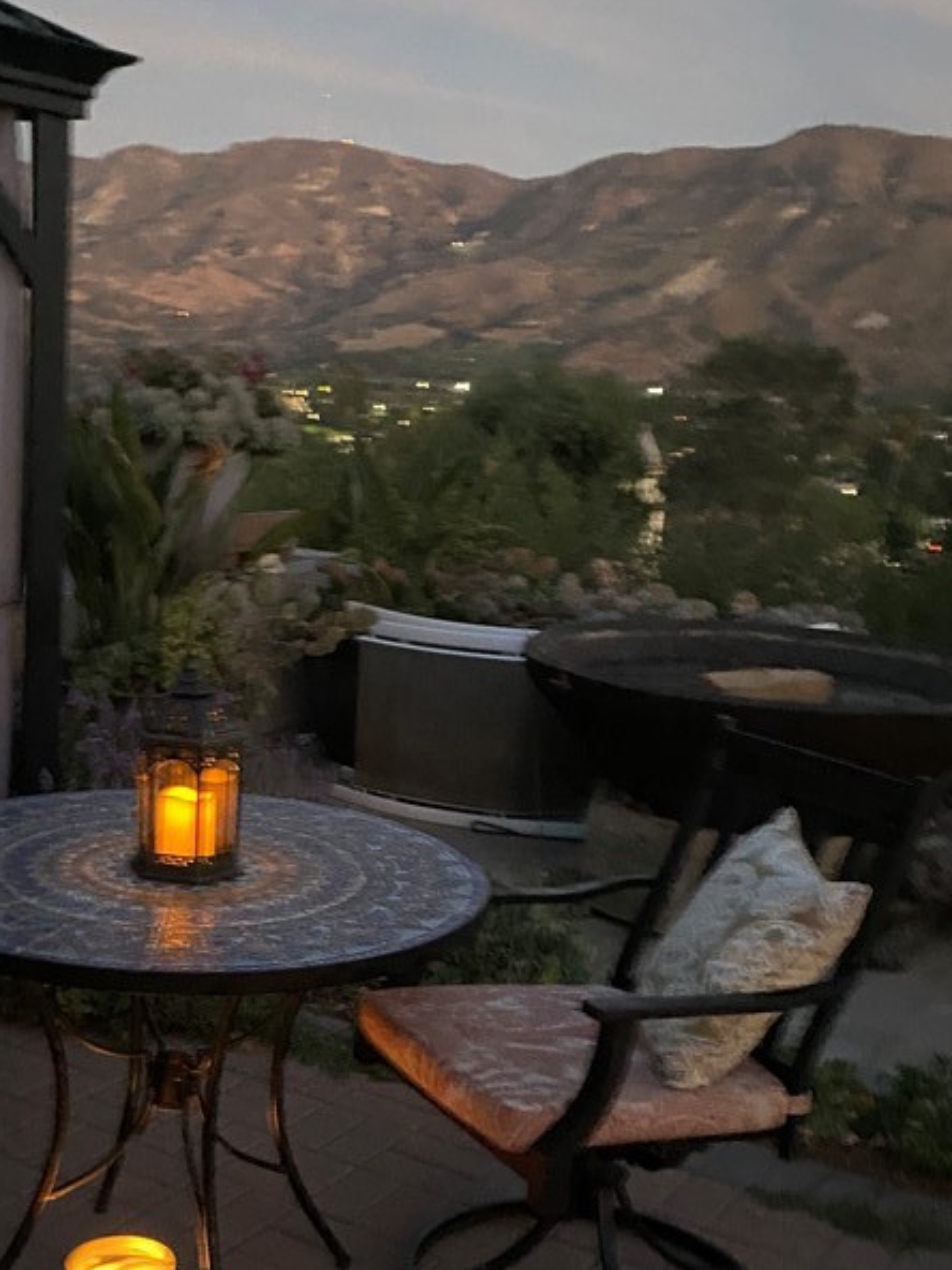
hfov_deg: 31.6
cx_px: 232
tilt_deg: -17.2
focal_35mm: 45
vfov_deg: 41.3
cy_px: 895
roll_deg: -2.6
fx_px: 1650
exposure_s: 1/15
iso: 2000
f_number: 1.8
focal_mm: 4.25
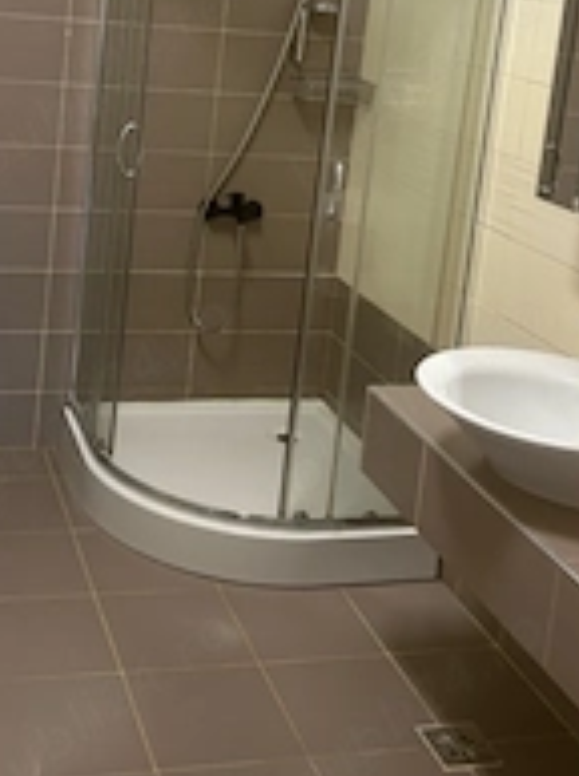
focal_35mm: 54
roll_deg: -4.8
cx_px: 181
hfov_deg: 26.8
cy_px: 133
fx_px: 1208
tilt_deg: -9.0
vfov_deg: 34.3
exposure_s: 1/50
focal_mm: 5.96
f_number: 1.6
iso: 200
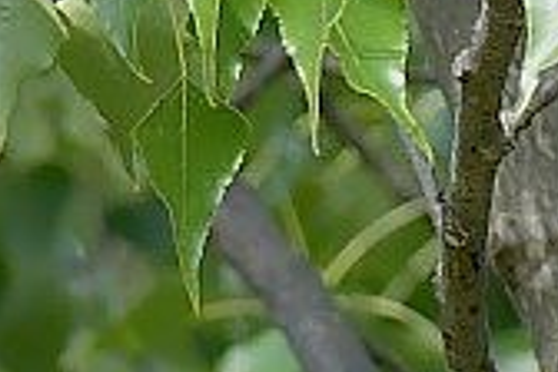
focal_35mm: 2195
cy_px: 604
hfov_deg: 0.9
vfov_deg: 0.6
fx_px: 34020
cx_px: -33
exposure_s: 1/2000
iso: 800
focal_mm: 240
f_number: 4.5
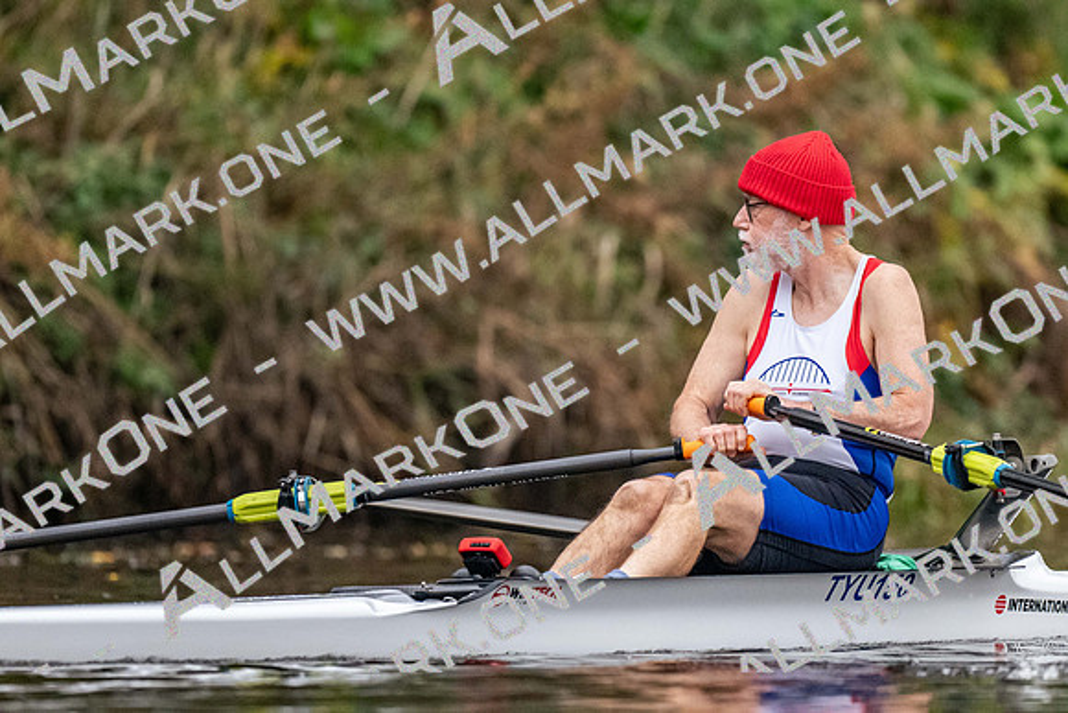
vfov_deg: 1.5
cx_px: 534
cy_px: 356
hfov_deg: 2.3
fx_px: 26719
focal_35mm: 900
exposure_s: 1/2500
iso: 5600
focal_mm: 600
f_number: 4
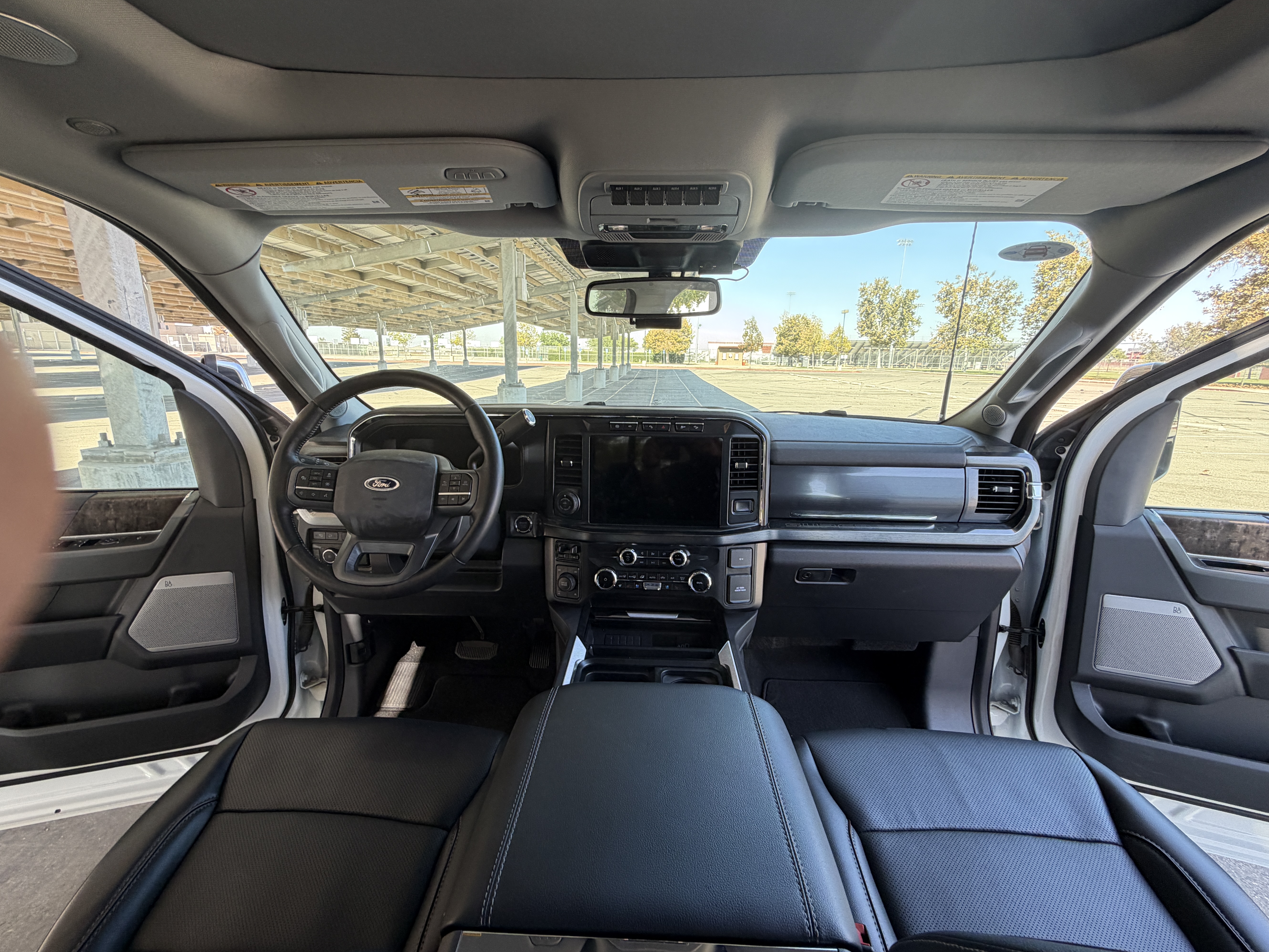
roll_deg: -1.1
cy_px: 492
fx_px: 550
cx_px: 631
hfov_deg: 98.2
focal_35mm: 15
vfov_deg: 81.7
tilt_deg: -14.6
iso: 80
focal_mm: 2.22
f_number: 2.2
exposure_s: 1/121
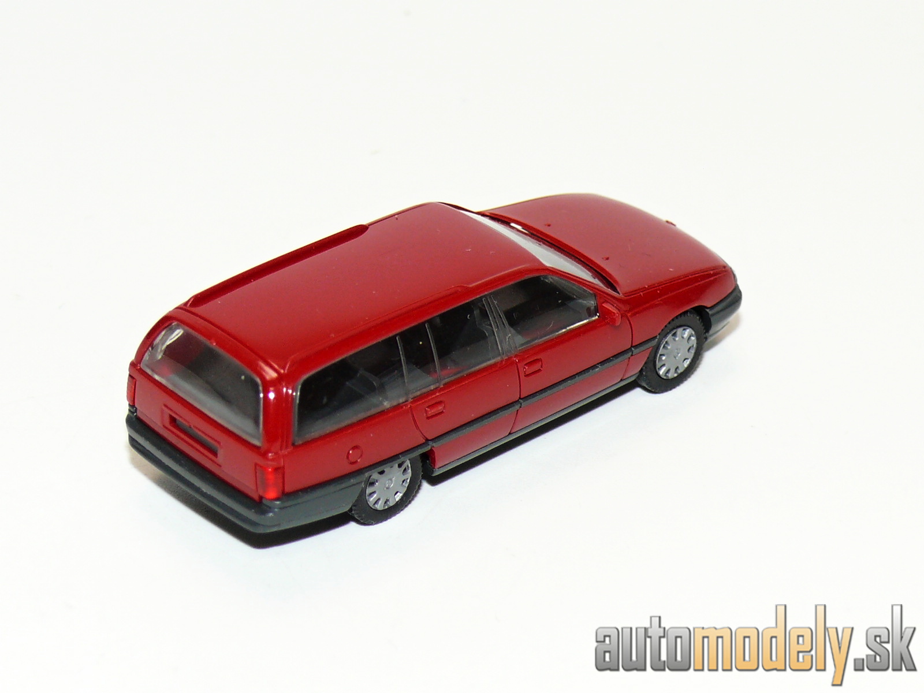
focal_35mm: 126
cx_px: 462
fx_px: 3363
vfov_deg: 11.8
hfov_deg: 15.6
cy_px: 346
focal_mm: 15
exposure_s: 1/30
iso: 100
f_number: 4
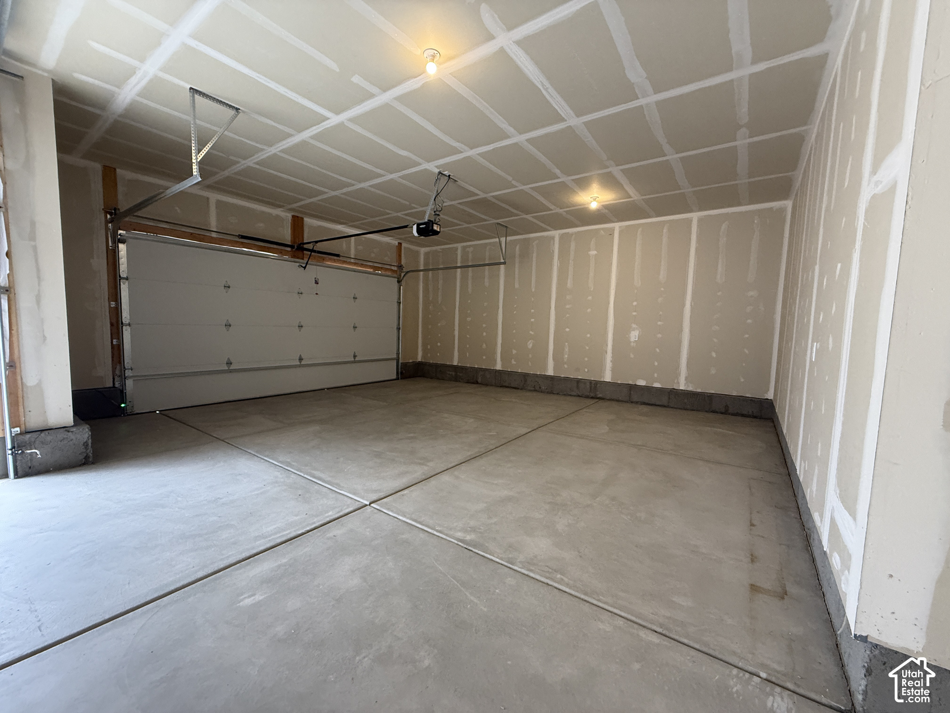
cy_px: 356
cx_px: 475
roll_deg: -1.8
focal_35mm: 14
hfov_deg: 102.1
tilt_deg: -4.9
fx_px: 384
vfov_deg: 85.7
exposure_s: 1/99
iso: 320
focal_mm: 2.22
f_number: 2.2
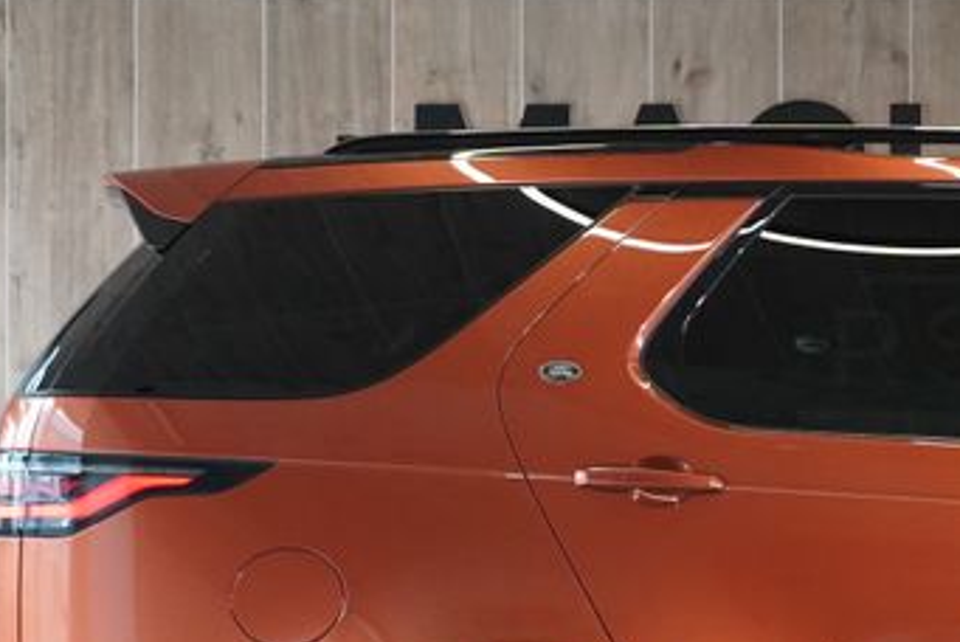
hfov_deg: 11.3
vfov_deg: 7.7
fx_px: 4724
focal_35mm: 177
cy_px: 652
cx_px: 1270
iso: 4000
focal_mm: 59
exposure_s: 1/160
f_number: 5
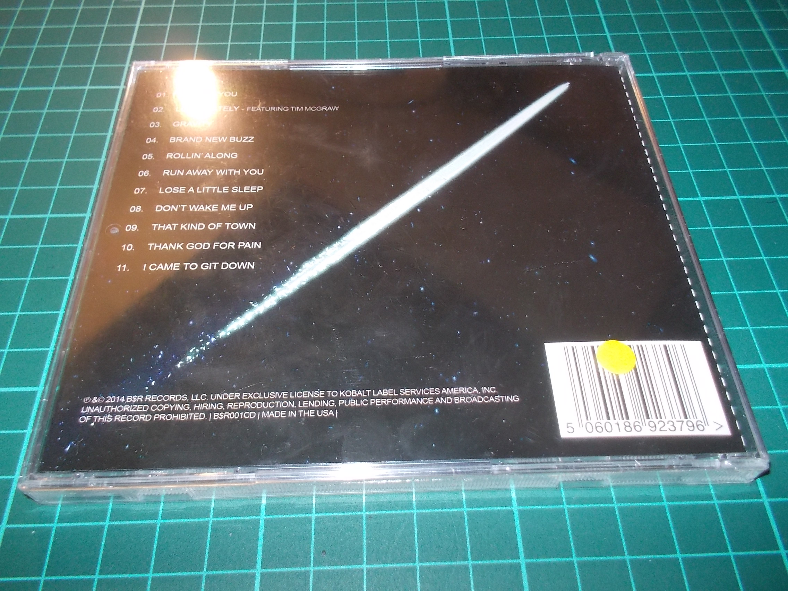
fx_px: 660
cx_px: 394
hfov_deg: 61.7
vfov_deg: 48.2
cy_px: 296
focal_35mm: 29
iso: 200
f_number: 3.3
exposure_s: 1/30
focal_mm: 4.1
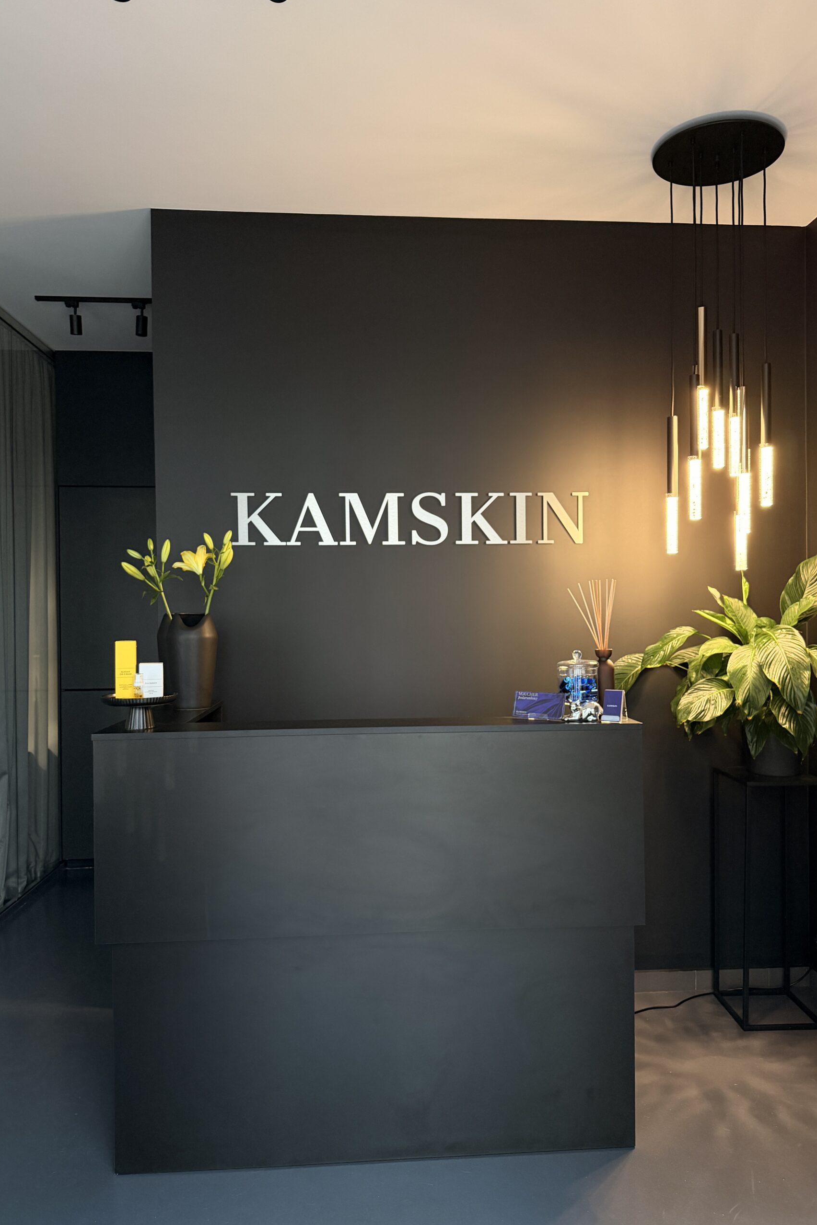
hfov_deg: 51.3
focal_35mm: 25
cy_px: 612
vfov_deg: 71.5
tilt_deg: -1.0
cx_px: 430
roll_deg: -0.2
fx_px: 851
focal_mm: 6.76
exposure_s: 1/50
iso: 400
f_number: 1.78
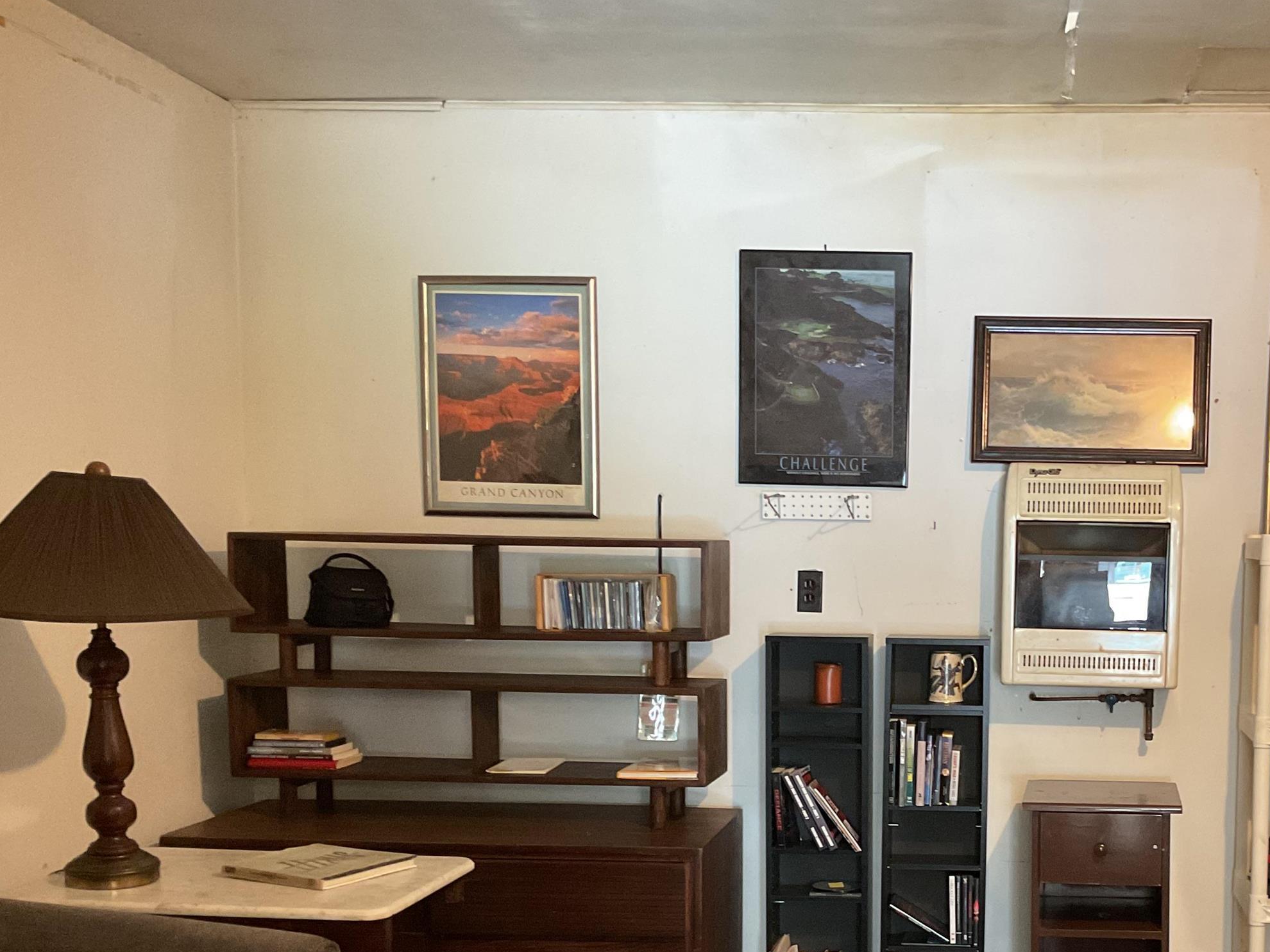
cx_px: 965
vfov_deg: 31.6
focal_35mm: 45
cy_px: 724
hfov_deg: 40.8
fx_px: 1651
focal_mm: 3
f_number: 1.8
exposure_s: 1/40
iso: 250
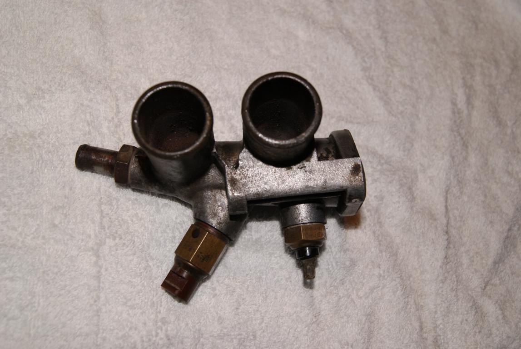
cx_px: 260
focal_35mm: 42
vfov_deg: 32.0
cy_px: 174
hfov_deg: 46.3
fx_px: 609
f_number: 5.6
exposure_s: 1/80
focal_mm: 28
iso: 400
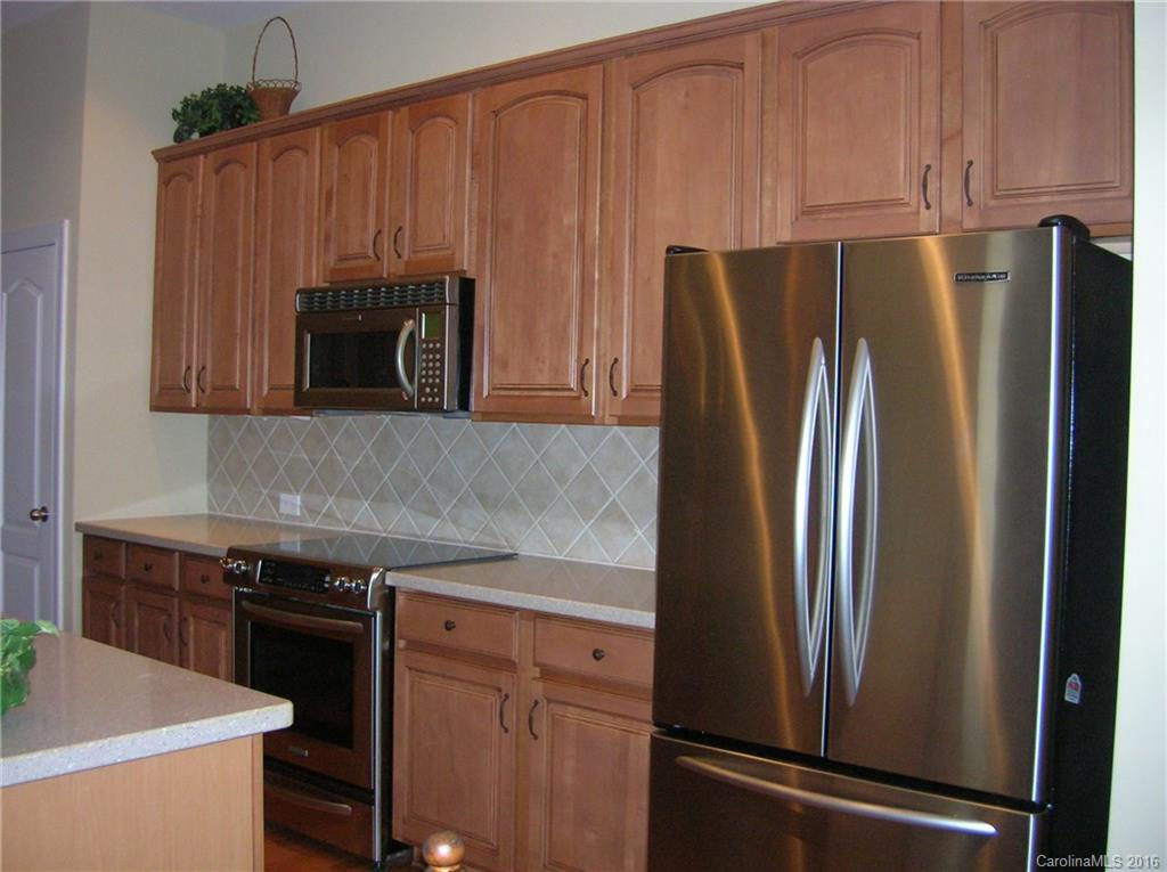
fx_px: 1145
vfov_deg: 41.7
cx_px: 584
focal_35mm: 34
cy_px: 436
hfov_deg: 54.0
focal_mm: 5.7
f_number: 2.9
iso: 179
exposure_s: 1/60.1
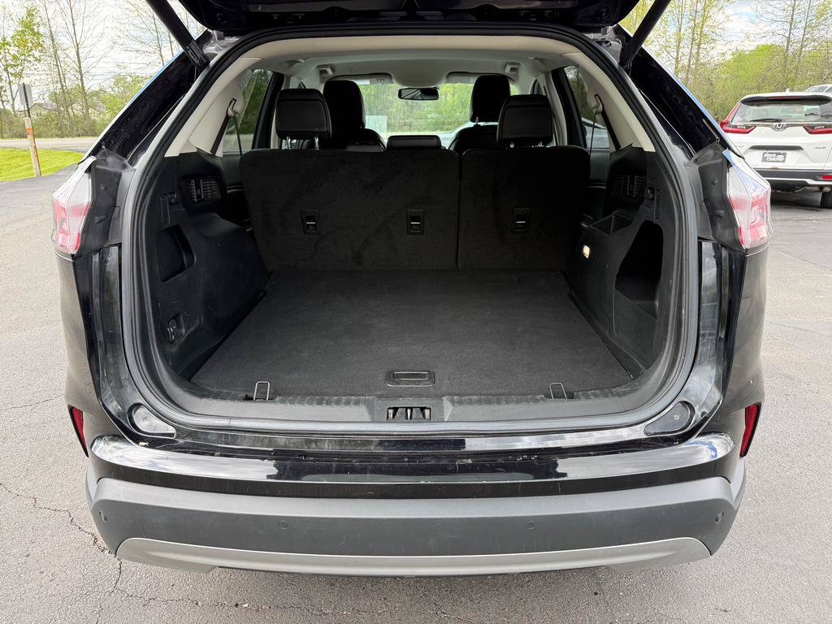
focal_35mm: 24
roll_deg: +1.7
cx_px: 416
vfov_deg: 56.8
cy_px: 312
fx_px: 577
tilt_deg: -16.5
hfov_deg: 71.6
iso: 100
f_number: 1.78
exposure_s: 1/330
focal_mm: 6.76
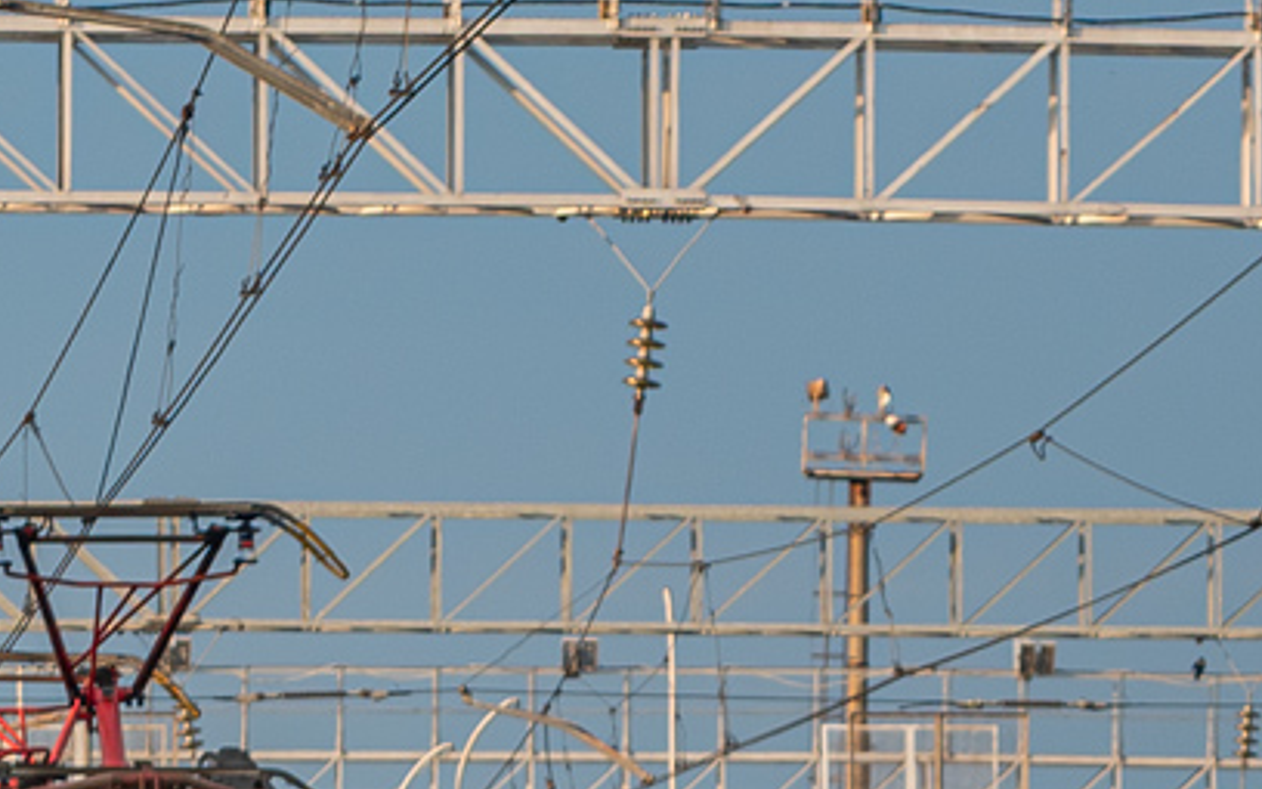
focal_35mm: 307
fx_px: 10559
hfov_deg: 6.8
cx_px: 68
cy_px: 953
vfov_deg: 4.3
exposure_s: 1/400
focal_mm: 82
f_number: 5.6
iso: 200
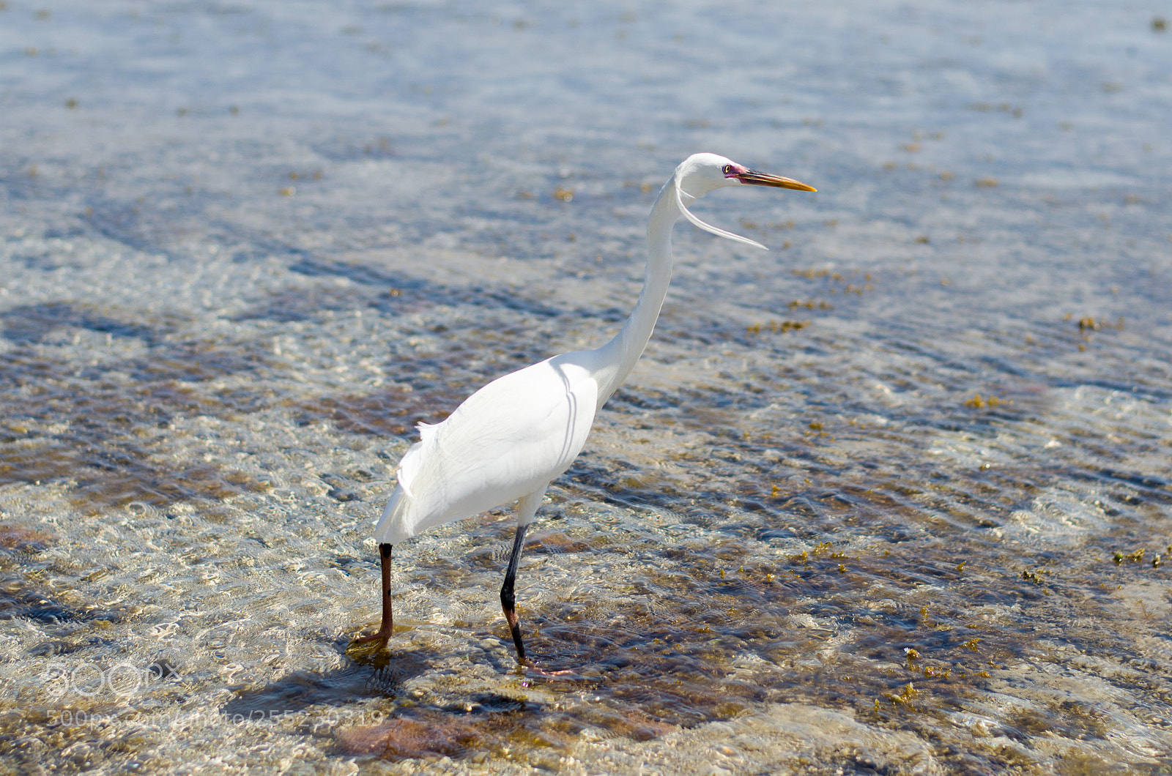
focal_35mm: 75
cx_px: 586
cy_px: 388
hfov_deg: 27.0
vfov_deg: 18.1
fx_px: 2437
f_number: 2.8
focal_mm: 50
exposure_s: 1/3200
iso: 100
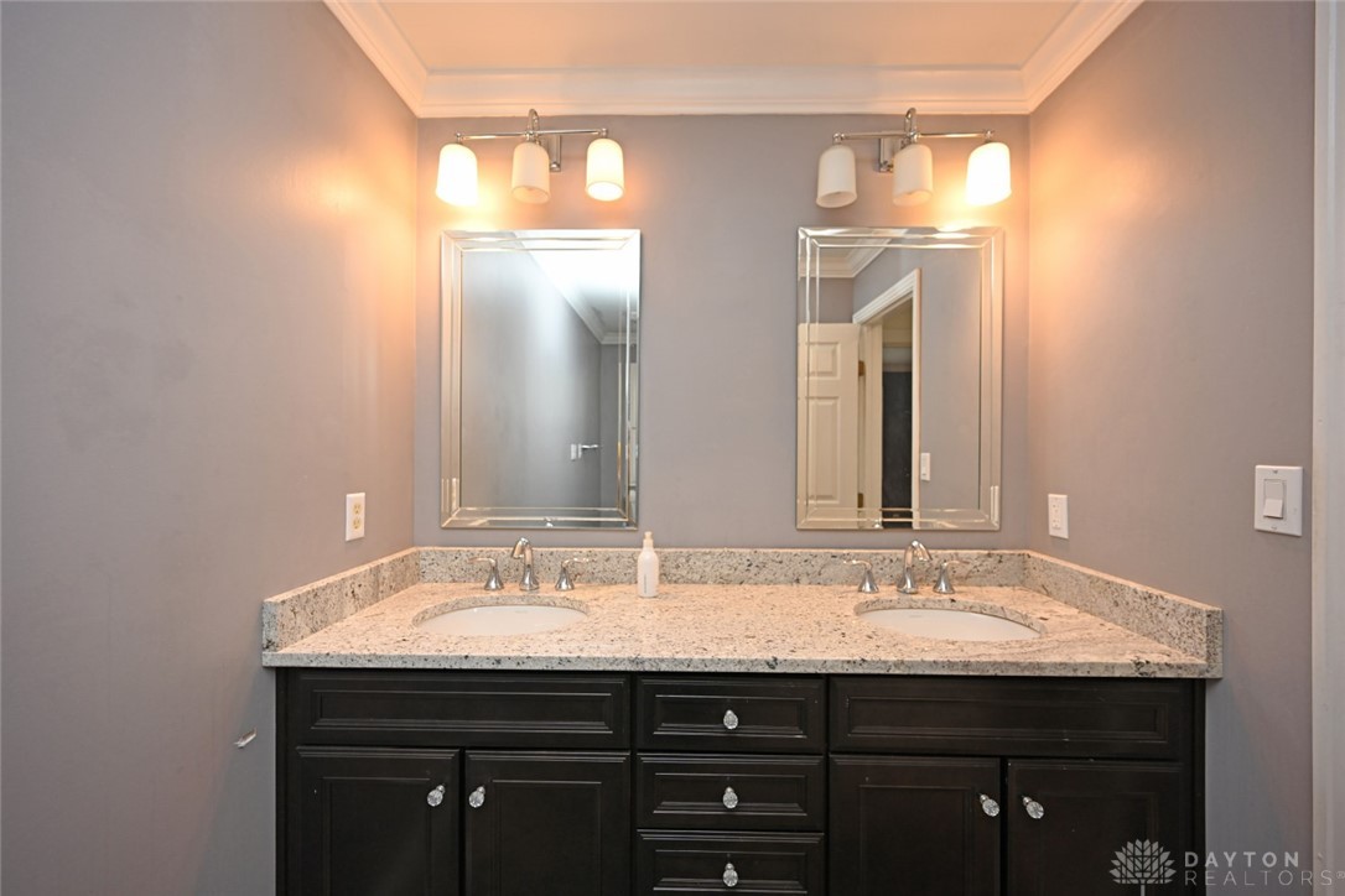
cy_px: 448
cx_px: 672
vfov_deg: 81.2
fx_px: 523
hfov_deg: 104.3
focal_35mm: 14
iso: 250
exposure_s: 1/60
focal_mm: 14
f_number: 4
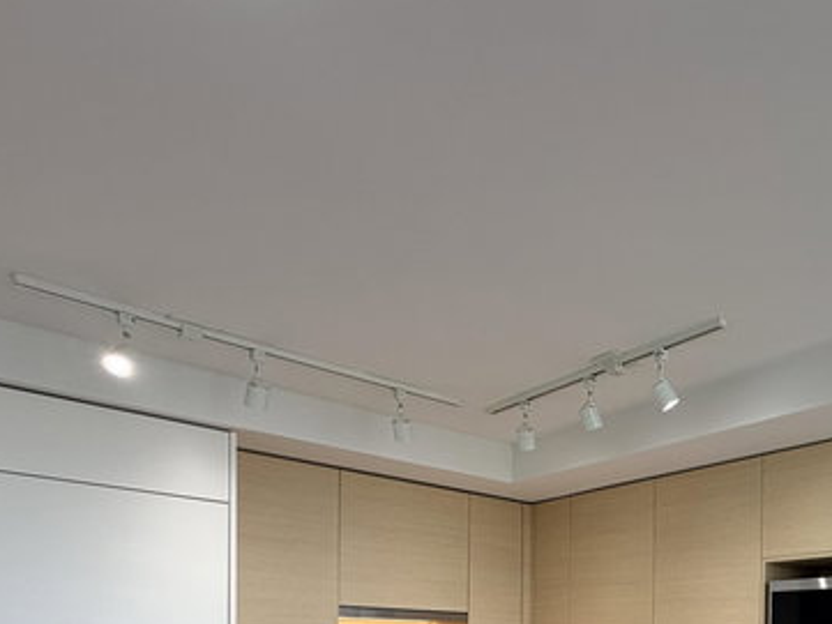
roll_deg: -1.4
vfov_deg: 38.7
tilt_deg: -0.4
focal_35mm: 31
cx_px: 726
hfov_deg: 52.3
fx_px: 745
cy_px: 663
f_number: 2.2
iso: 80
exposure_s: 1/120
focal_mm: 2.22
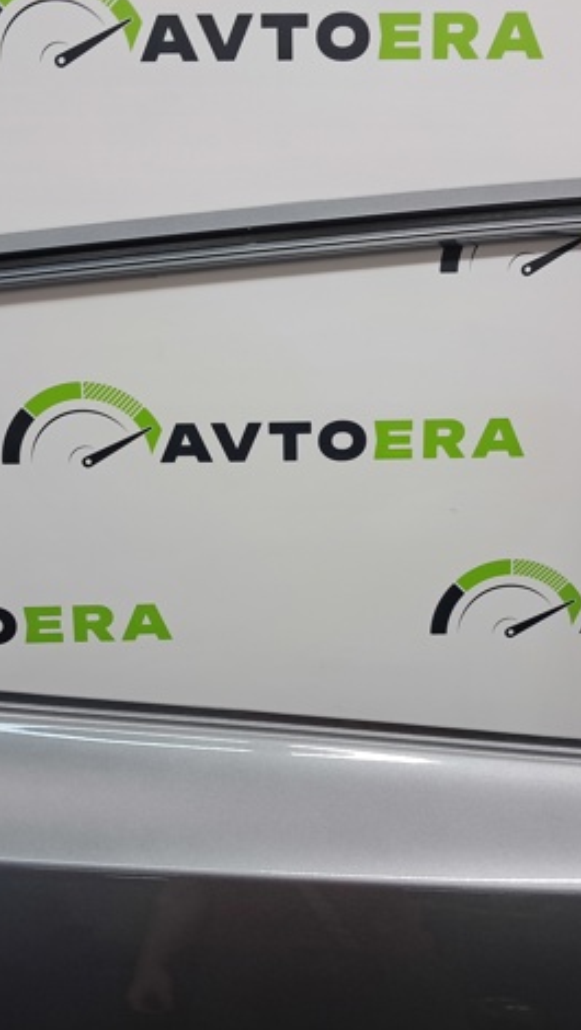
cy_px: 510
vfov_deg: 50.5
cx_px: 292
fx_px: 1094
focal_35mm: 40
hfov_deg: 29.8
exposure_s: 1/50
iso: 50
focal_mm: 4
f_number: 1.8
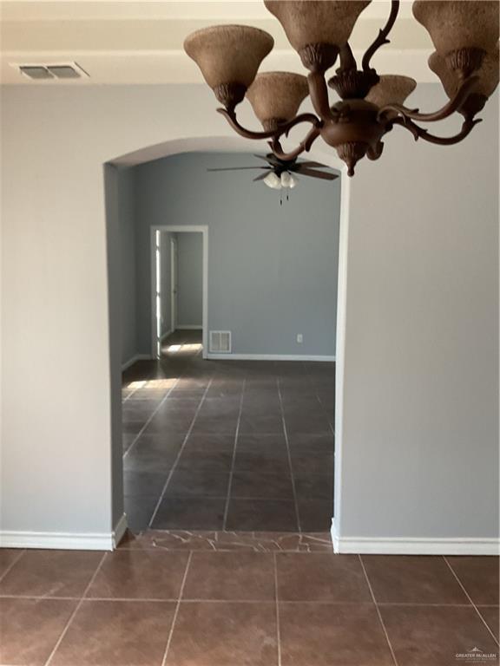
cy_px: 333
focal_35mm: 29
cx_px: 250
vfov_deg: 61.7
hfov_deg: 48.2
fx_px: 559
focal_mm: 3
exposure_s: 1/50
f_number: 1.8
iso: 80
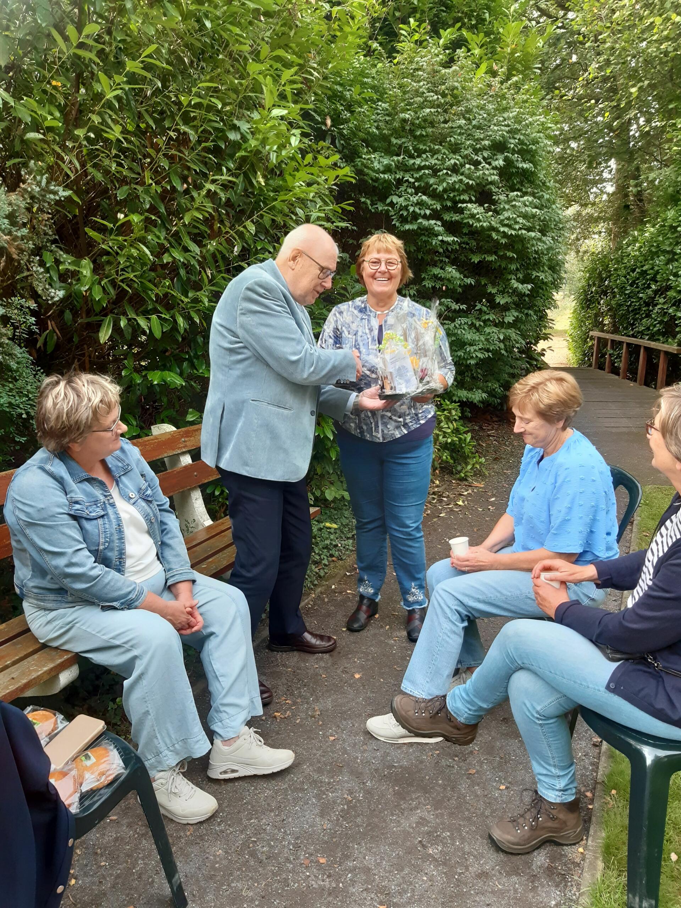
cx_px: 340
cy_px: 454
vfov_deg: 67.3
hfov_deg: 53.1
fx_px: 682
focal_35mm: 26
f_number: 1.7
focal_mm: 3.92
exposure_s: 1/343
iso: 80
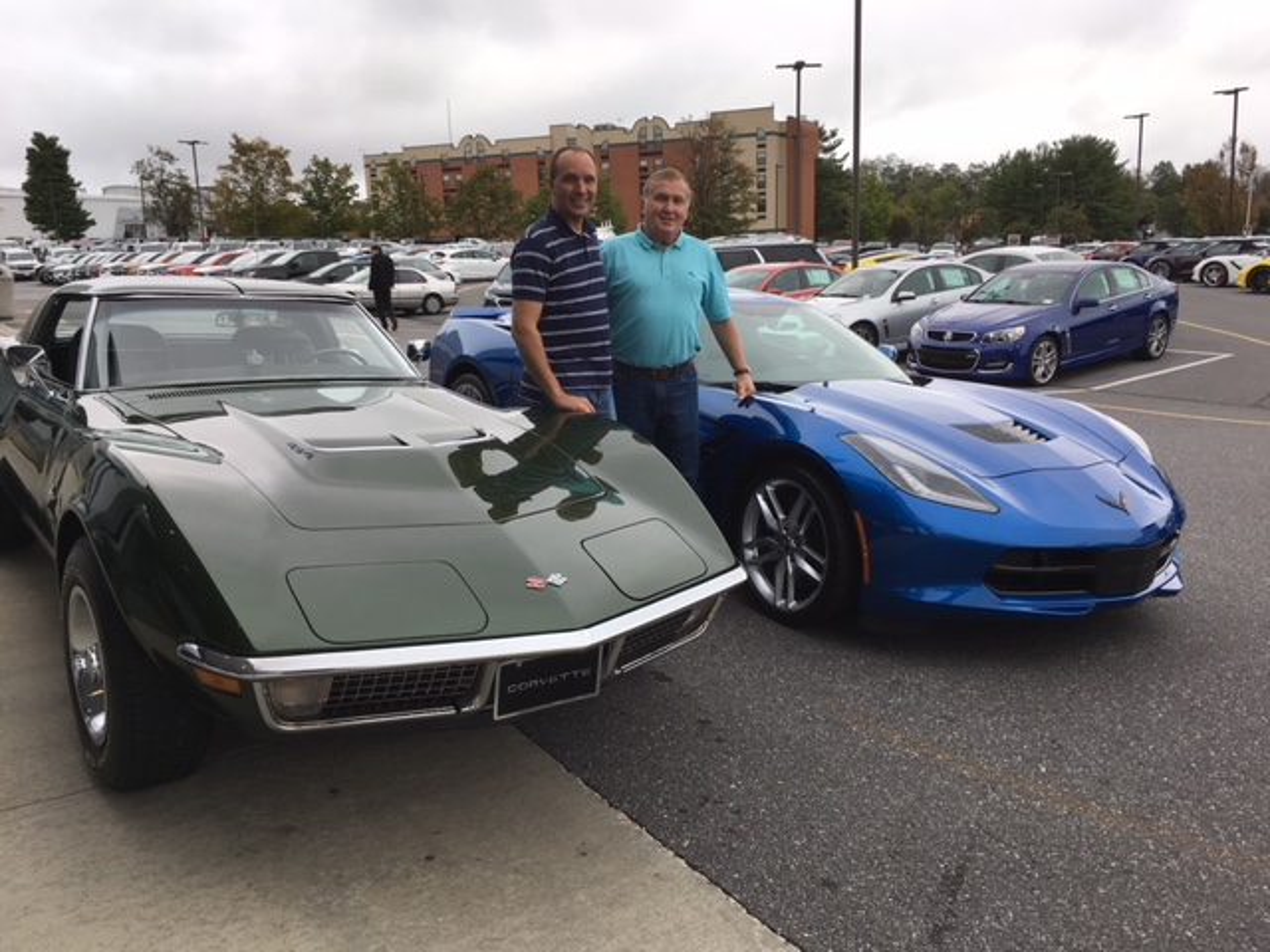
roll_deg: +1.4
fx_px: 1064
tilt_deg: -10.8
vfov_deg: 48.2
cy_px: 476
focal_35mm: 29
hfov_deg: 61.7
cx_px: 635
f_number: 2.2
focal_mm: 4.15
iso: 25
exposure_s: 1/475
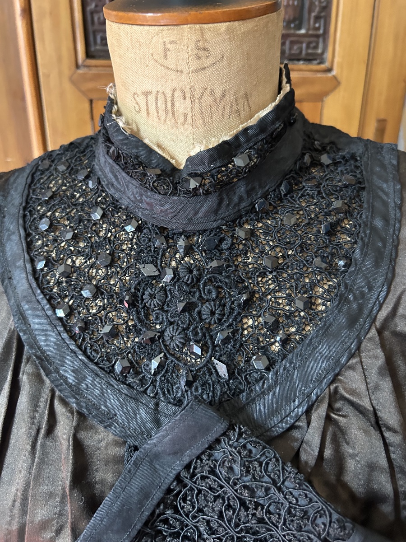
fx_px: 407
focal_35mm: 26
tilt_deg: -23.0
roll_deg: -1.1
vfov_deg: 67.3
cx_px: 203
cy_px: 271
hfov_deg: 53.1
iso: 640
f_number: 1.5
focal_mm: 5.7
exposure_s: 1/38
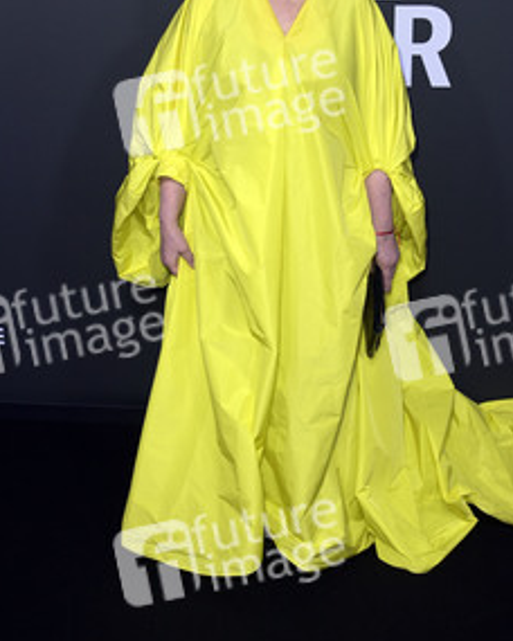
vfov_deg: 39.9
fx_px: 873
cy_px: 216
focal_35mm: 46
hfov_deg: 32.7
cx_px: 295
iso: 1000
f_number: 5.6
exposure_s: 1/250
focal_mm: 35
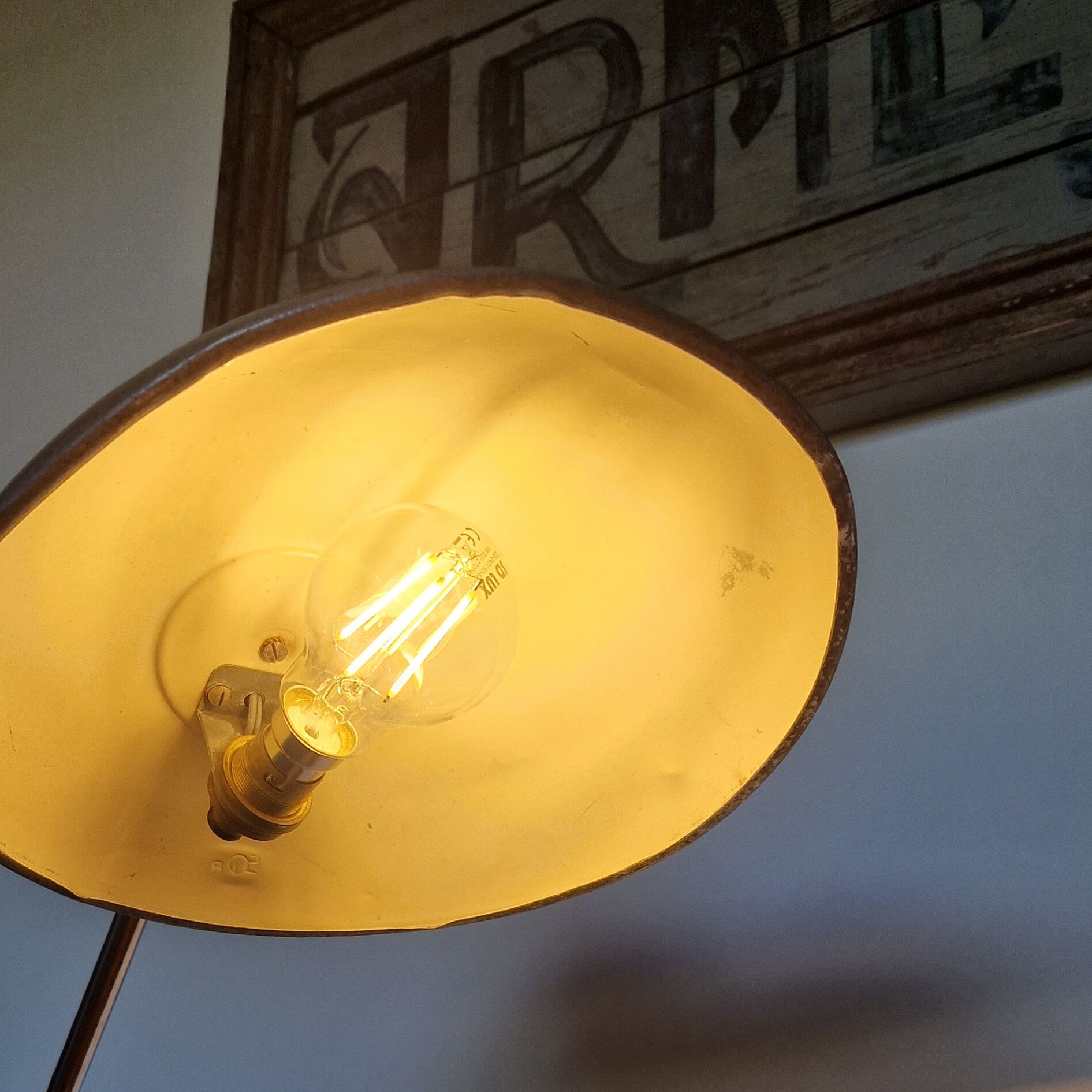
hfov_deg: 39.0
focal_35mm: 43
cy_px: 983
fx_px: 1535
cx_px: 436
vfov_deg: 36.7
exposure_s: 1/275
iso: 50
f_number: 1.8
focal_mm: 5.4
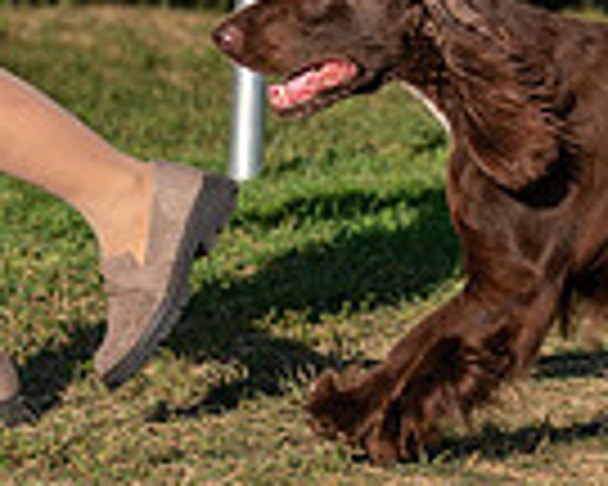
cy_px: -302
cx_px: 561
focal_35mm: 508
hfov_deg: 3.8
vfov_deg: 3.0
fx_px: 9141
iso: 100
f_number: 4.5
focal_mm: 108
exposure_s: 1/1250
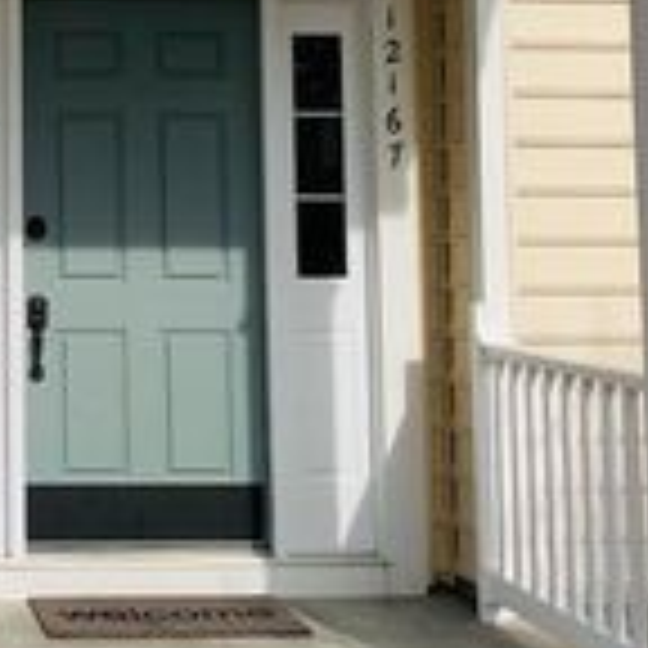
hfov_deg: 20.4
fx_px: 1694
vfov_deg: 21.4
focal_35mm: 80
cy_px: 119
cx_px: -99
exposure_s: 1/3289
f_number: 1.8
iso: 25
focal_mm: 4.25
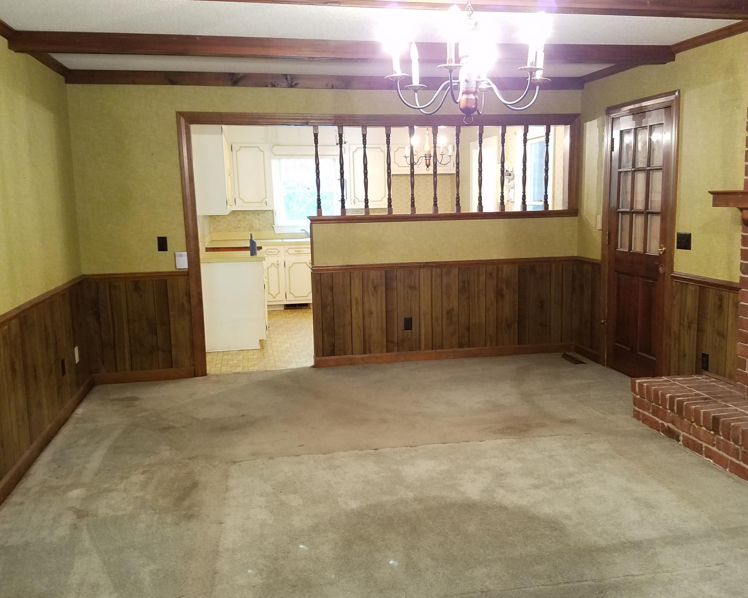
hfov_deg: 55.6
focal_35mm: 32
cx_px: 411
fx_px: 708
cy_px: 275
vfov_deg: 45.8
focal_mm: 4.2
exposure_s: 1/11
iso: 200
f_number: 1.7
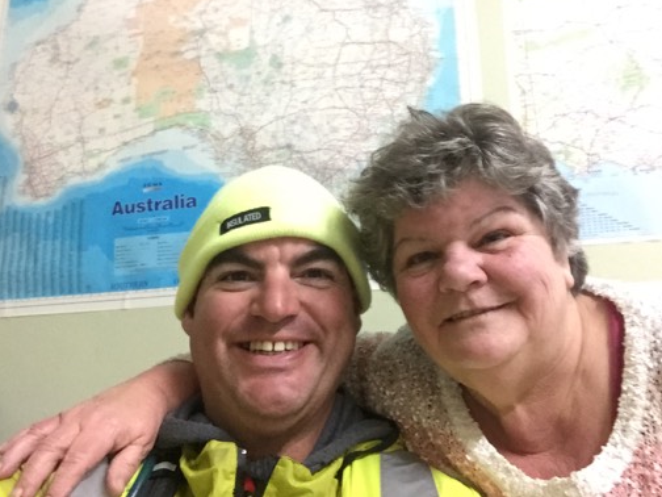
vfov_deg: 44.2
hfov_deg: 56.8
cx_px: 340
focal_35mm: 32
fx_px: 612
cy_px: 243
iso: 320
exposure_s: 1/15
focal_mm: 2.65
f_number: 2.2
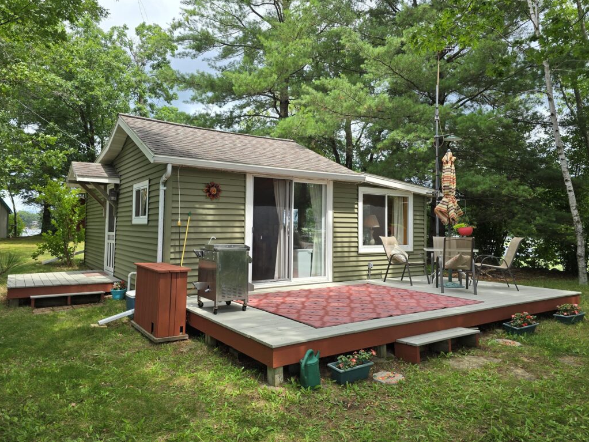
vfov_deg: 56.8
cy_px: 219
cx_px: 284
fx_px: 408
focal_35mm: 24
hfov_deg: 71.6
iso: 12
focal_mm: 6.3
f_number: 1.7
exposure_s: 1/280
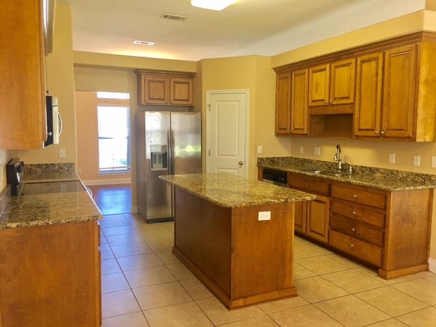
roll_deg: -0.3
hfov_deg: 61.7
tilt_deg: -3.8
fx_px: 365
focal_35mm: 29
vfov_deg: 48.2
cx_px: 218
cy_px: 164
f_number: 2.2
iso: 25
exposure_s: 1/15
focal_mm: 4.15
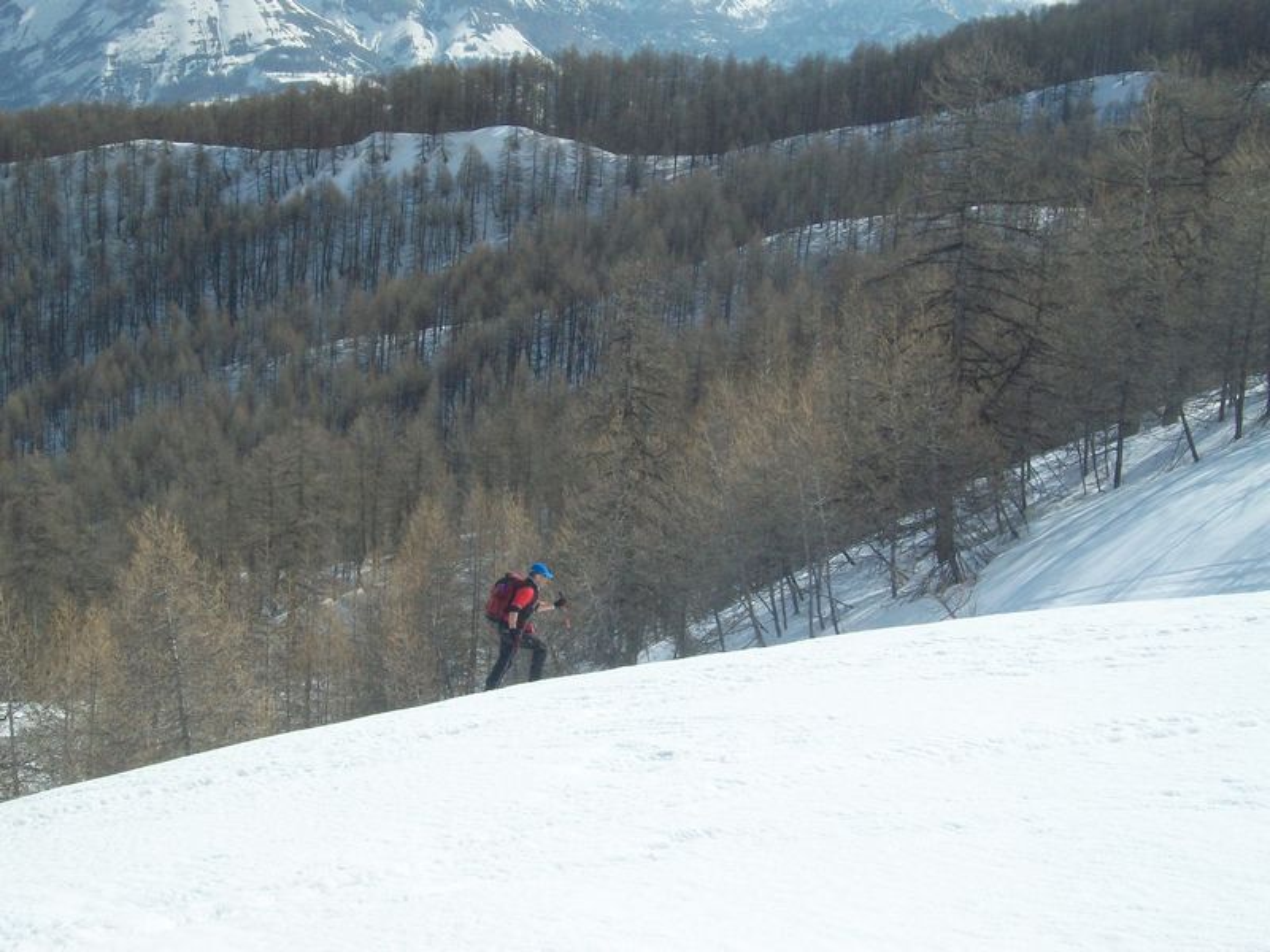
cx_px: 635
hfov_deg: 36.2
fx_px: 1944
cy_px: 476
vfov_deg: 27.5
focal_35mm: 53
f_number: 7
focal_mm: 8.8
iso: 80
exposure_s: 1/500
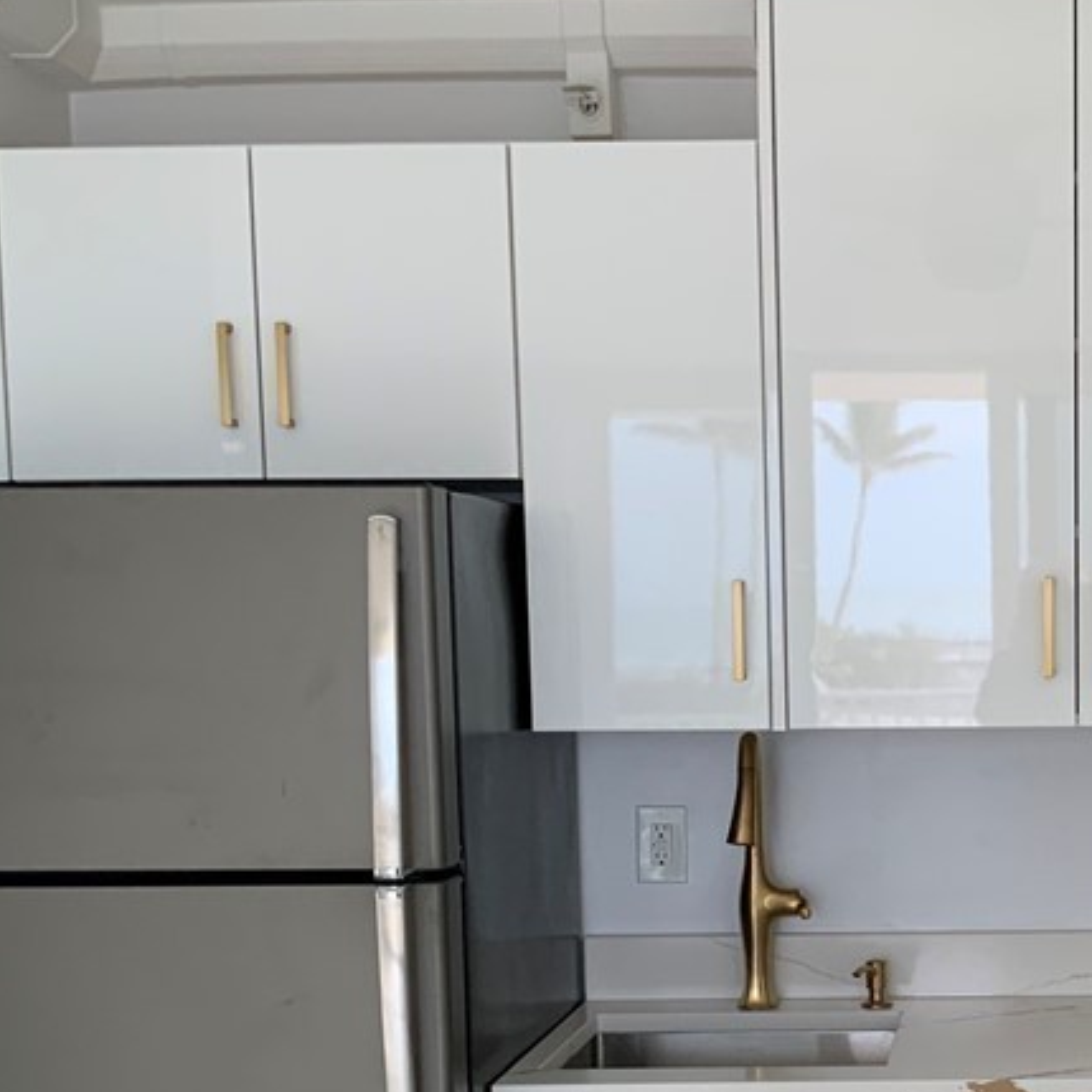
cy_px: 825
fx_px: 2177
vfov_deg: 27.7
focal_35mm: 61
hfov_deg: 27.1
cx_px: 993
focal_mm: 3
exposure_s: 1/120
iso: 50
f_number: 1.8
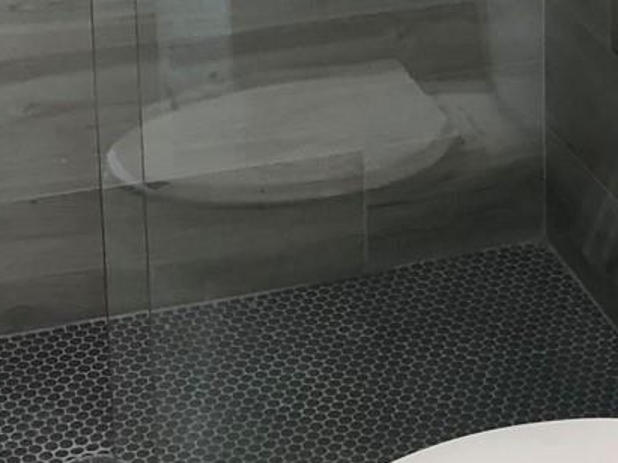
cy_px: -265
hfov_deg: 18.0
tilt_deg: -12.4
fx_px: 1945
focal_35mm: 109
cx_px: 269
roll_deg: +0.5
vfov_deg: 12.8
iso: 25
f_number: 1.8
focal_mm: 4
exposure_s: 1/30
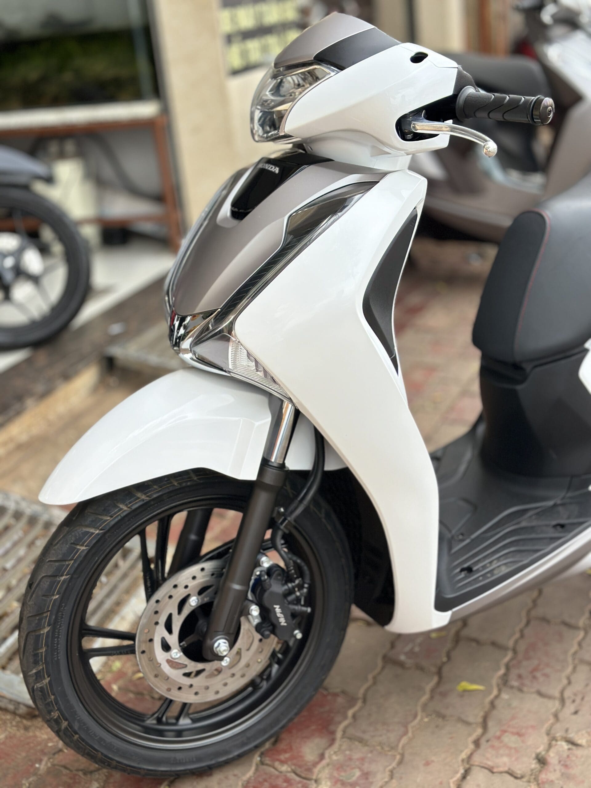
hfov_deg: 30.3
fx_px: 1093
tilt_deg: -18.4
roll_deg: +6.1
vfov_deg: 39.7
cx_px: 296
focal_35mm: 48
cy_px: 394
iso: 80
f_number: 1.78
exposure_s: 1/1339
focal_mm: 6.86
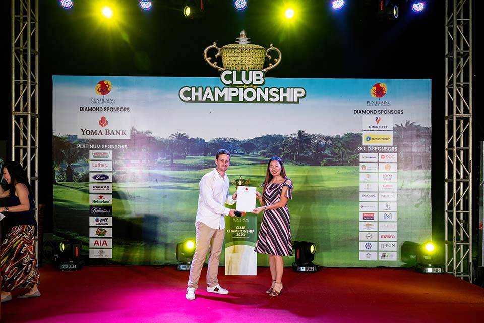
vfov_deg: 53.1
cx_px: 242
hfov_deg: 73.7
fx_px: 323
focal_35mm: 24
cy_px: 162
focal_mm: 24
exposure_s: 1/200
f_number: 4
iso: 360
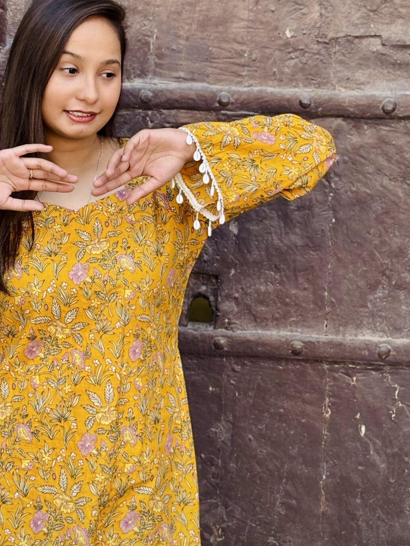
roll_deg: -2.9
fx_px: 1532
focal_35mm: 97
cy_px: 116
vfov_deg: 20.0
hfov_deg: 15.2
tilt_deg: -0.7
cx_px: 111
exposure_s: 1/79
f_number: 1.6
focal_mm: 5.96
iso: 50
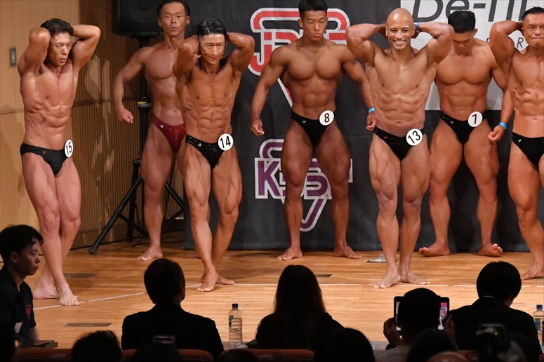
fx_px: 3852
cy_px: 181
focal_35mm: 255
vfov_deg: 5.4
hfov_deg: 8.1
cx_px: 272
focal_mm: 170
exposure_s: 1/400
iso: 10000
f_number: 5.6
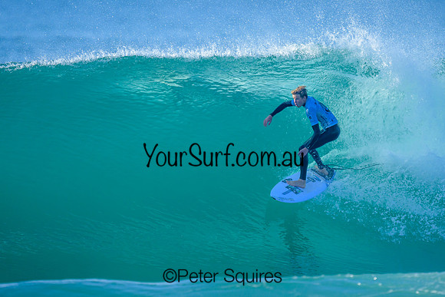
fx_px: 13577
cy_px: 132
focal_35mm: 1098
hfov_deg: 1.9
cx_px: 249
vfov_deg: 1.3
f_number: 6.3
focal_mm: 800
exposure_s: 1/2000
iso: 450
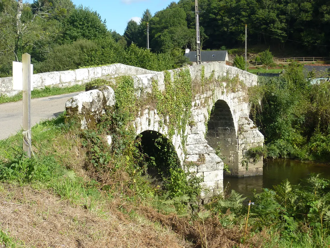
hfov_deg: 39.7
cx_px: 165
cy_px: 124
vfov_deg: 30.3
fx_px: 458
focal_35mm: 48
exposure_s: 1/500
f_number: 4
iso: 80
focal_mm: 6.5
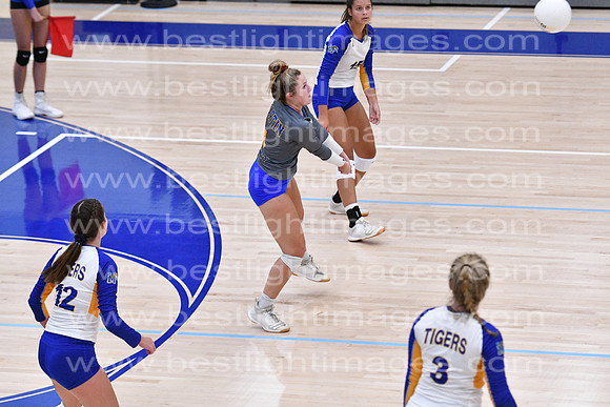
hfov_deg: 11.4
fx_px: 3051
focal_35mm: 180
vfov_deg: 7.6
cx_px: 305
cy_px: 204
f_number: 3.2
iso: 6400
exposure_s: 1/1000
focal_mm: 120
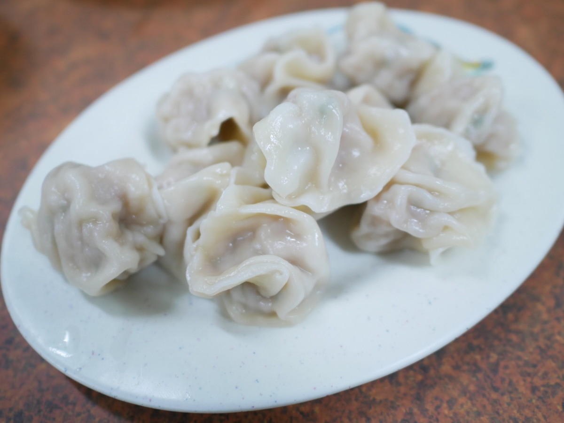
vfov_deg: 46.8
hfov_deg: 59.9
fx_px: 489
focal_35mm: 30
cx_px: 282
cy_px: 212
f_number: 1.7
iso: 500
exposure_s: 1/60
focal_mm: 15
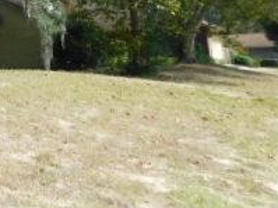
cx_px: -149
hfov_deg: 21.6
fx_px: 594
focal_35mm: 74
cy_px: -47
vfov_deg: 18.7
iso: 125
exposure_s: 1/640
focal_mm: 4
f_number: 3
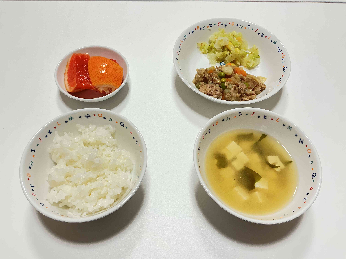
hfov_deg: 61.7
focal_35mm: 29
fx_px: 290
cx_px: 173
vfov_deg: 48.2
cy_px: 130
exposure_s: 1/60
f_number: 1.8
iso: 50
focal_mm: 3
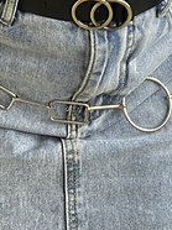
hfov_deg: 14.3
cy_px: -138
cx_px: 62
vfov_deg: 16.9
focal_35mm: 103
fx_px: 684
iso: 50
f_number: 2.2
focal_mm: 2.71
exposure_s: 1/122
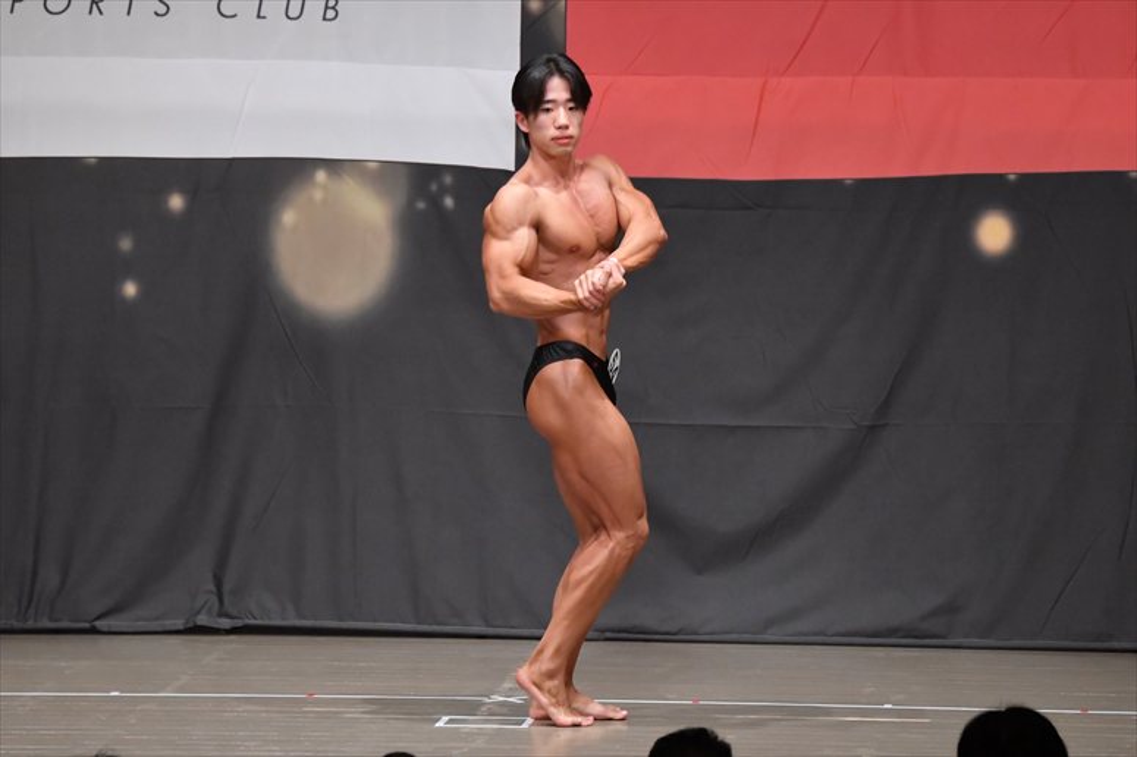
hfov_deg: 9.2
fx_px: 7103
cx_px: 568
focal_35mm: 225
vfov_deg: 6.1
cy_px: 378
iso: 6400
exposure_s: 1/400
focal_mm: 150
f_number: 5.6
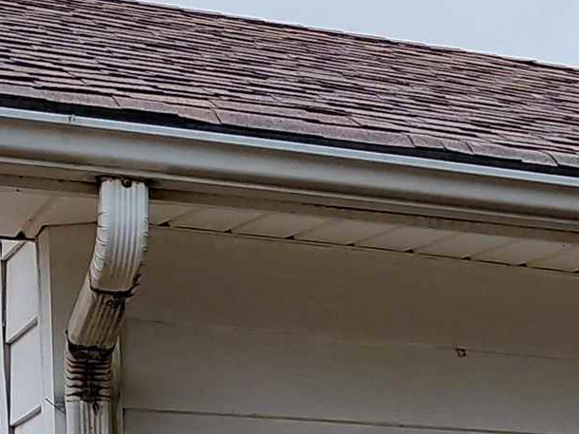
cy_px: 783
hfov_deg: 14.2
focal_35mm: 126
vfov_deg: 11.0
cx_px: 983
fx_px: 2107
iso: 50
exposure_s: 1/554
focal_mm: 4.69
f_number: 1.8
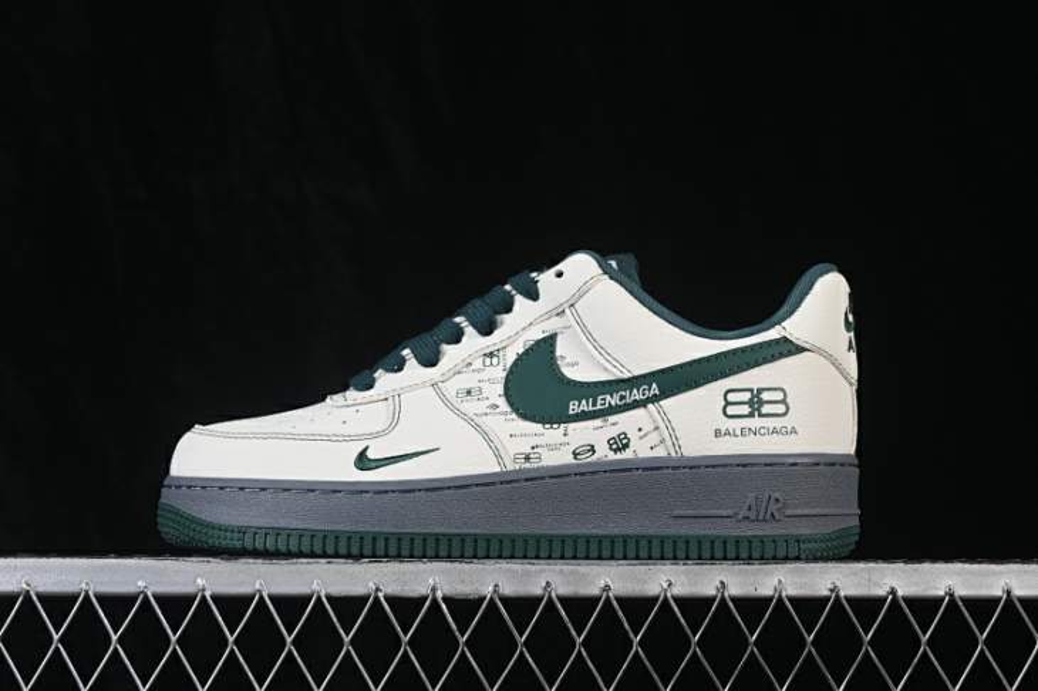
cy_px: 346
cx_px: 519
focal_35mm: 75
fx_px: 2161
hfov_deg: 27.0
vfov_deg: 18.2
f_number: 8
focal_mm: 50
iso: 160
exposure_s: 1/80
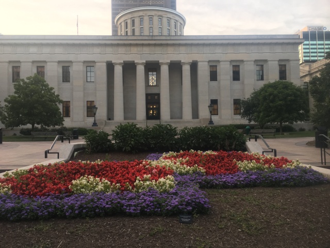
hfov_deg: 61.7
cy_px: 124
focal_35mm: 29
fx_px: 276
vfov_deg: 48.2
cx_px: 165
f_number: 2.2
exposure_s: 1/120
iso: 40
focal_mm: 4.15
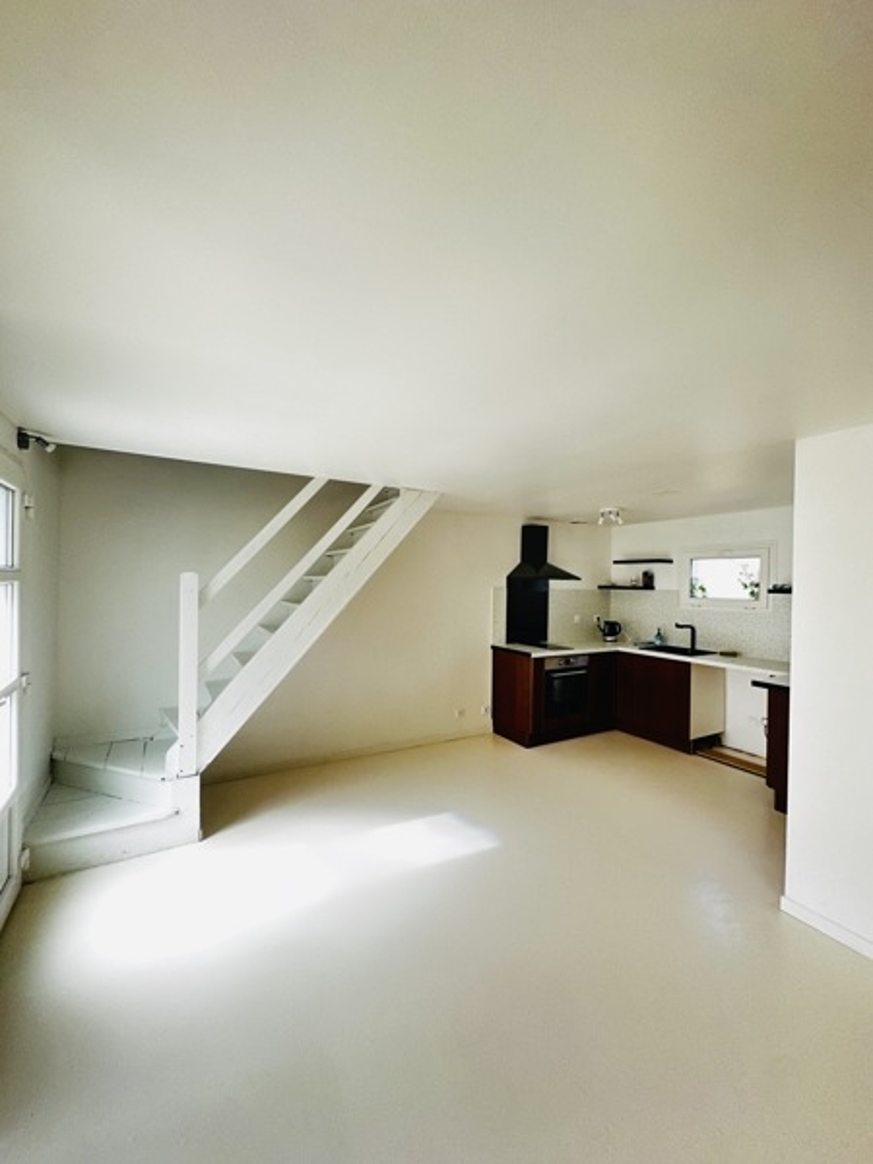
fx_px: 471
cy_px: 582
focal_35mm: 14
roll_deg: -0.7
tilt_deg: +0.5
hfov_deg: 85.7
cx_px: 436
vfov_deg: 102.1
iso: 200
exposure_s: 1/99
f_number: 2.2
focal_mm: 2.22
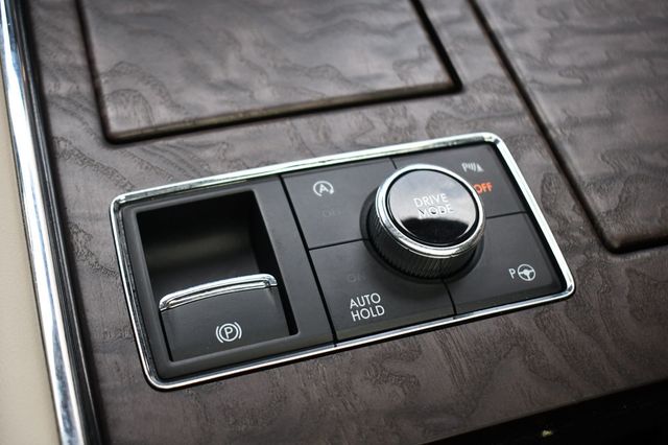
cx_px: 334
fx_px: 890
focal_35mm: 48
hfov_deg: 41.1
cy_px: 222
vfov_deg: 28.0
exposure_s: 1/200
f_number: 4.5
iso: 800
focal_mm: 32
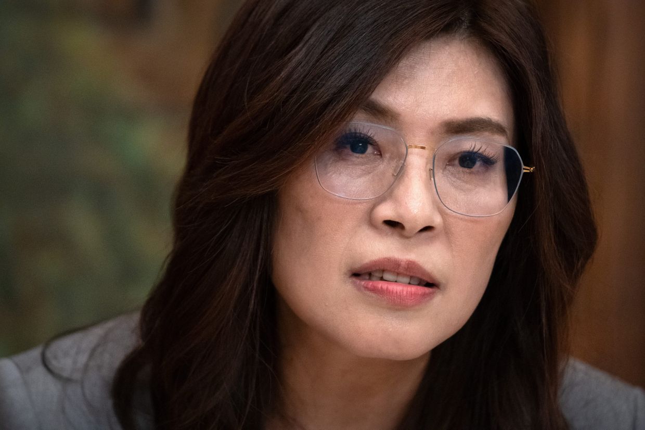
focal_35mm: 300
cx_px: 322
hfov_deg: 6.9
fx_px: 5373
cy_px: 215
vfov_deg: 4.6
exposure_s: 1/250
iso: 6400
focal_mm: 200
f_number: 2.8
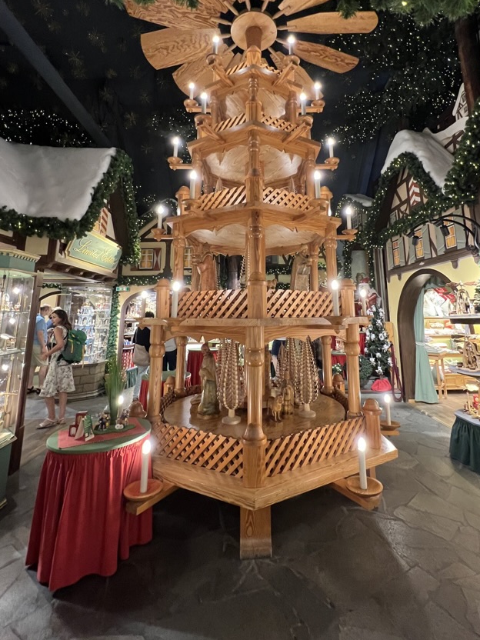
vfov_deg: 93.2
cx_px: 265
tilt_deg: +10.1
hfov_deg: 77.9
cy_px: 255
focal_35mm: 16
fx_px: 296
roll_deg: +1.1
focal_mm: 1.57
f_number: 1.8
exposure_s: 1/50
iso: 500
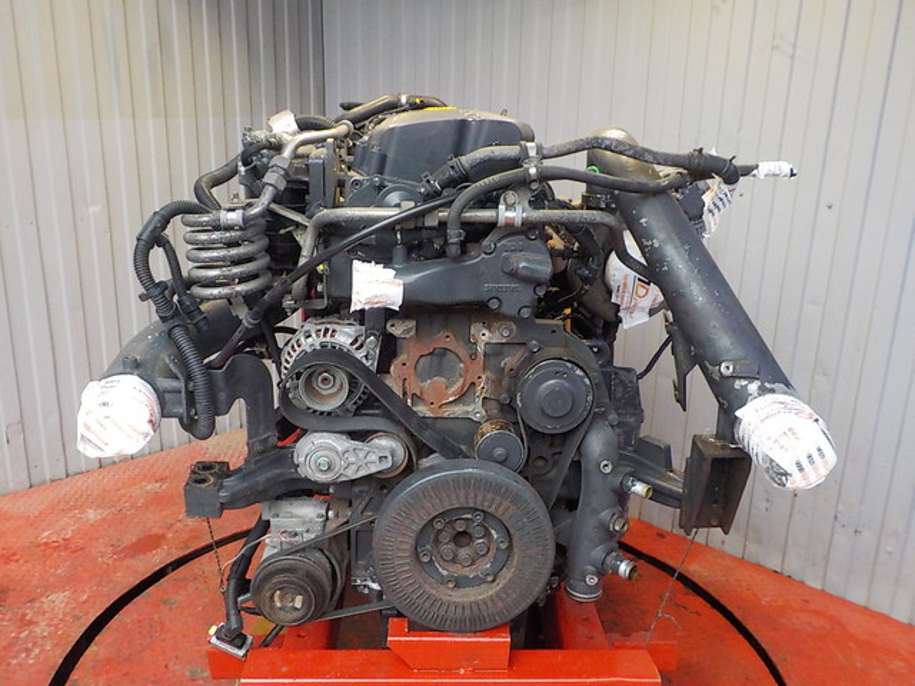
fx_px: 793
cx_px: 458
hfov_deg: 60.0
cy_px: 343
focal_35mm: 30
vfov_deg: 46.8
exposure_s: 1/30
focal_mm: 4.1
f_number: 3.3
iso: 400
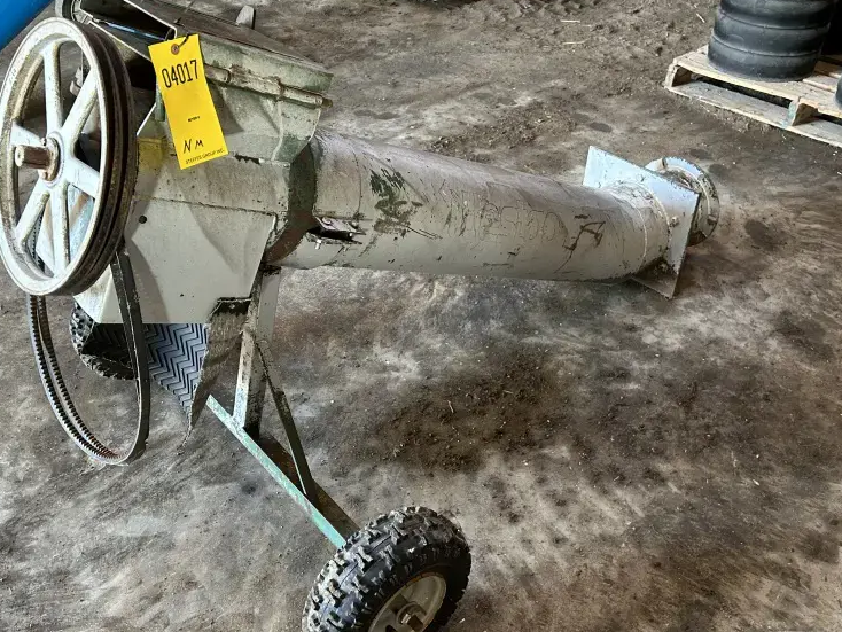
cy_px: 297
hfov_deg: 53.7
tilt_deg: -37.8
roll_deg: +2.4
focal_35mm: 34
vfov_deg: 41.8
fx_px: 827
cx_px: 351
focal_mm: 5.7
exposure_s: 1/60
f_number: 1.5
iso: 250
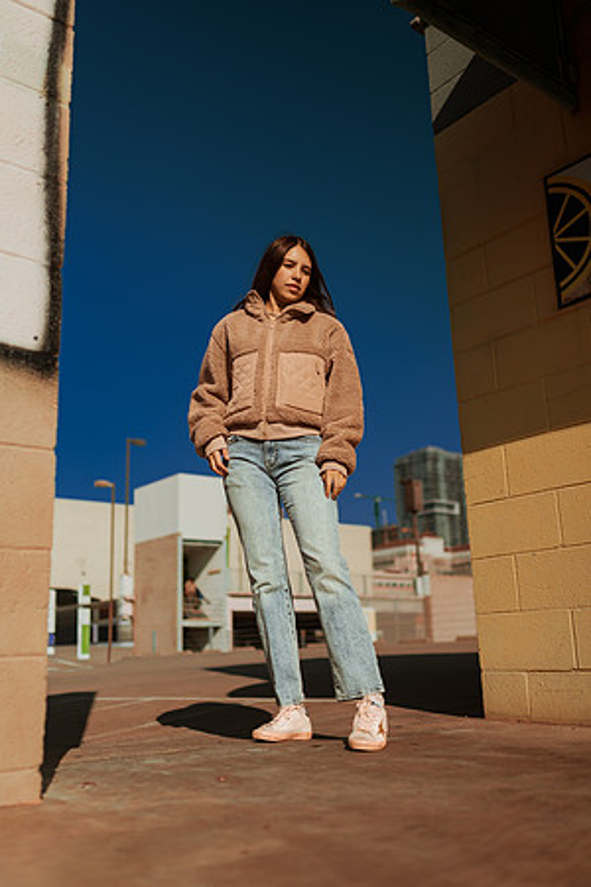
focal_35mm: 35
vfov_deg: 54.4
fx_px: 862
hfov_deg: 37.9
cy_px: 444
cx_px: 296
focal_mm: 35
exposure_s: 1/8000
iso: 50
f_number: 1.8
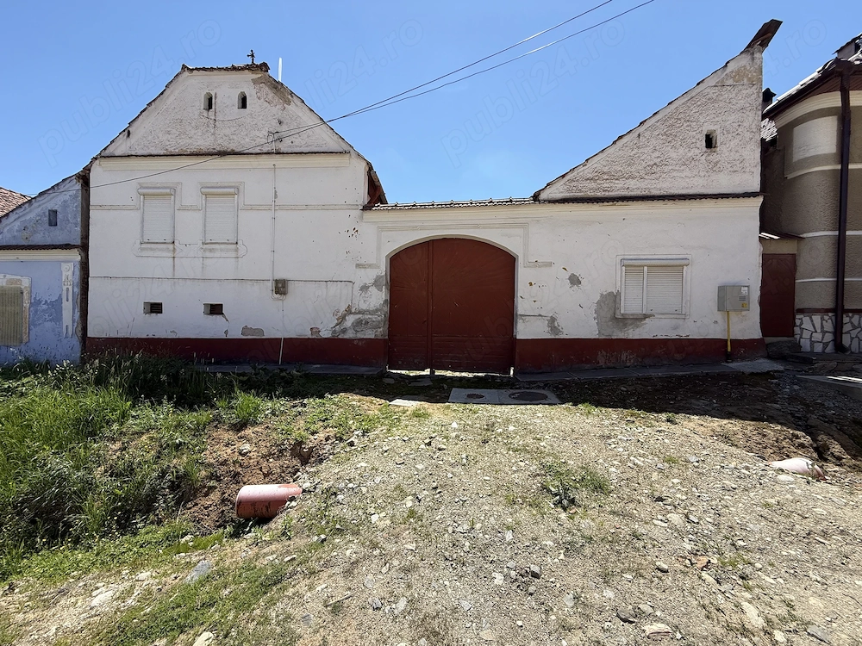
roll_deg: -1.3
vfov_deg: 85.7
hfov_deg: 102.1
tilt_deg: -0.2
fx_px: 349
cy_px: 323
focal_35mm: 14
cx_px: 431
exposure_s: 1/1464
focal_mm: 2.22
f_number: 2.2
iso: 50
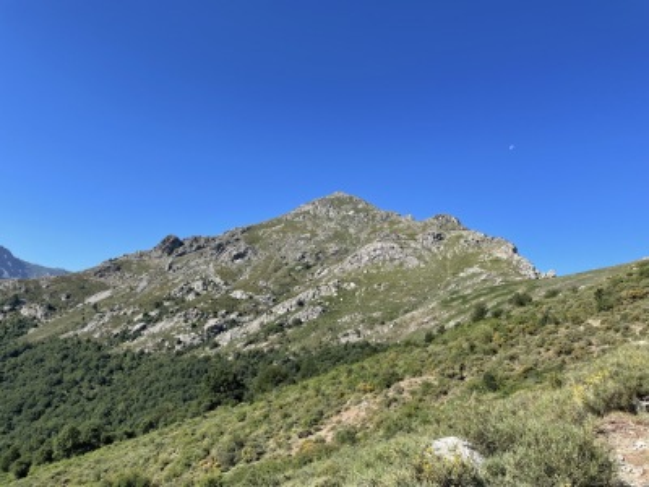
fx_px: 487
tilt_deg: +14.1
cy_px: 244
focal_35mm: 26
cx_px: 324
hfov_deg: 67.3
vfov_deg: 53.1
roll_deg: -5.2
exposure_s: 1/2257
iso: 32
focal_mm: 4.2
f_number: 1.6
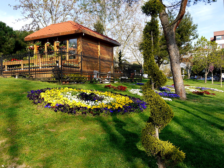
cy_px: 84
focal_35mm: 34
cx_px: 112
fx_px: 220
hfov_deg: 54.0
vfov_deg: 41.8
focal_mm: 17
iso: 100
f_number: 6.3
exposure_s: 1/200
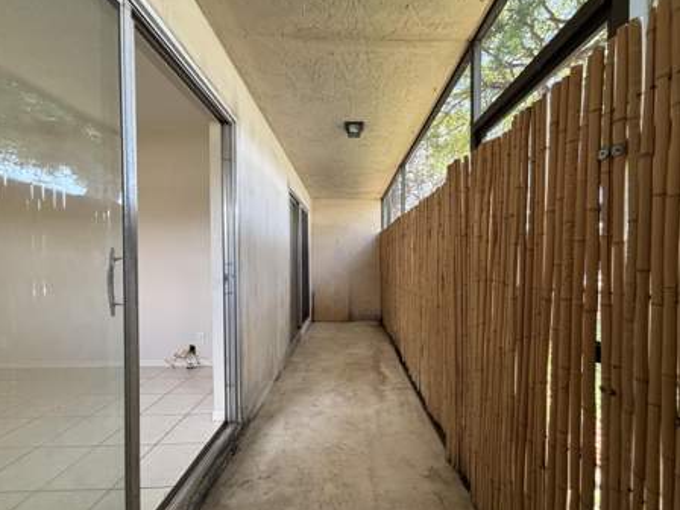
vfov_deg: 81.7
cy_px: 265
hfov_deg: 98.1
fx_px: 295
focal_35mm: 15
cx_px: 358
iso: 200
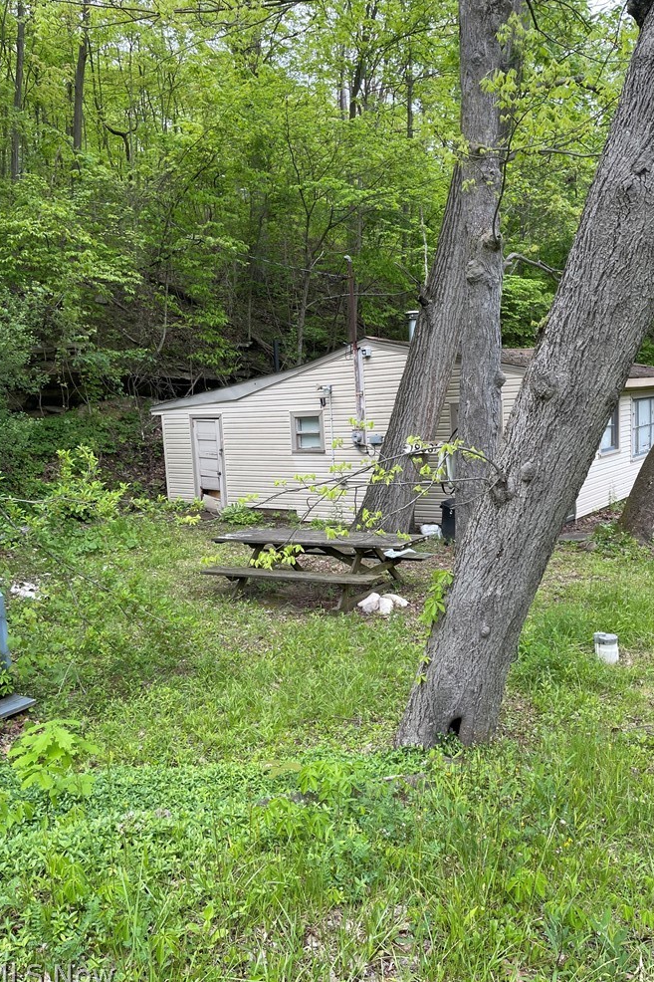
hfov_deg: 47.8
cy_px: 488
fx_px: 736
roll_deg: +2.3
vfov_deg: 67.4
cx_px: 359
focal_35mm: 27
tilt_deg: -7.9
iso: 32
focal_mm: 5.1
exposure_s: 1/254
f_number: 1.6
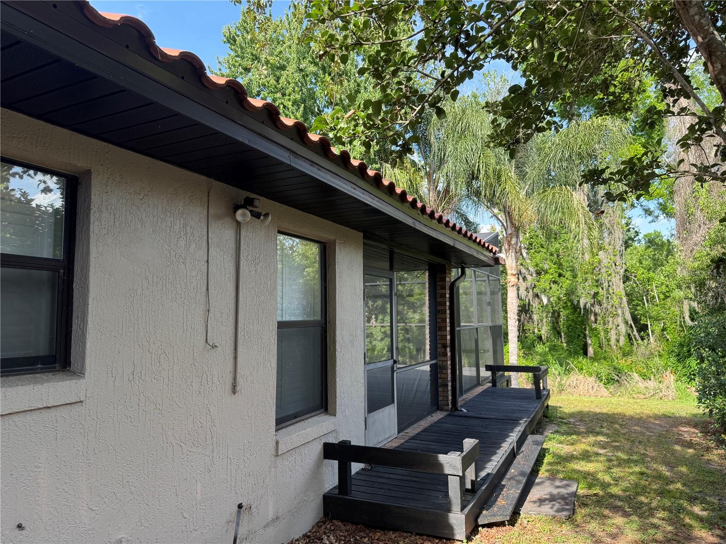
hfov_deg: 71.6
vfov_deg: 56.8
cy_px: 272
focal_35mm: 24
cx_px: 363
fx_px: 503
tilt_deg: +4.8
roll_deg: +0.6
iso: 80
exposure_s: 1/756
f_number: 1.78
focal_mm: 6.76
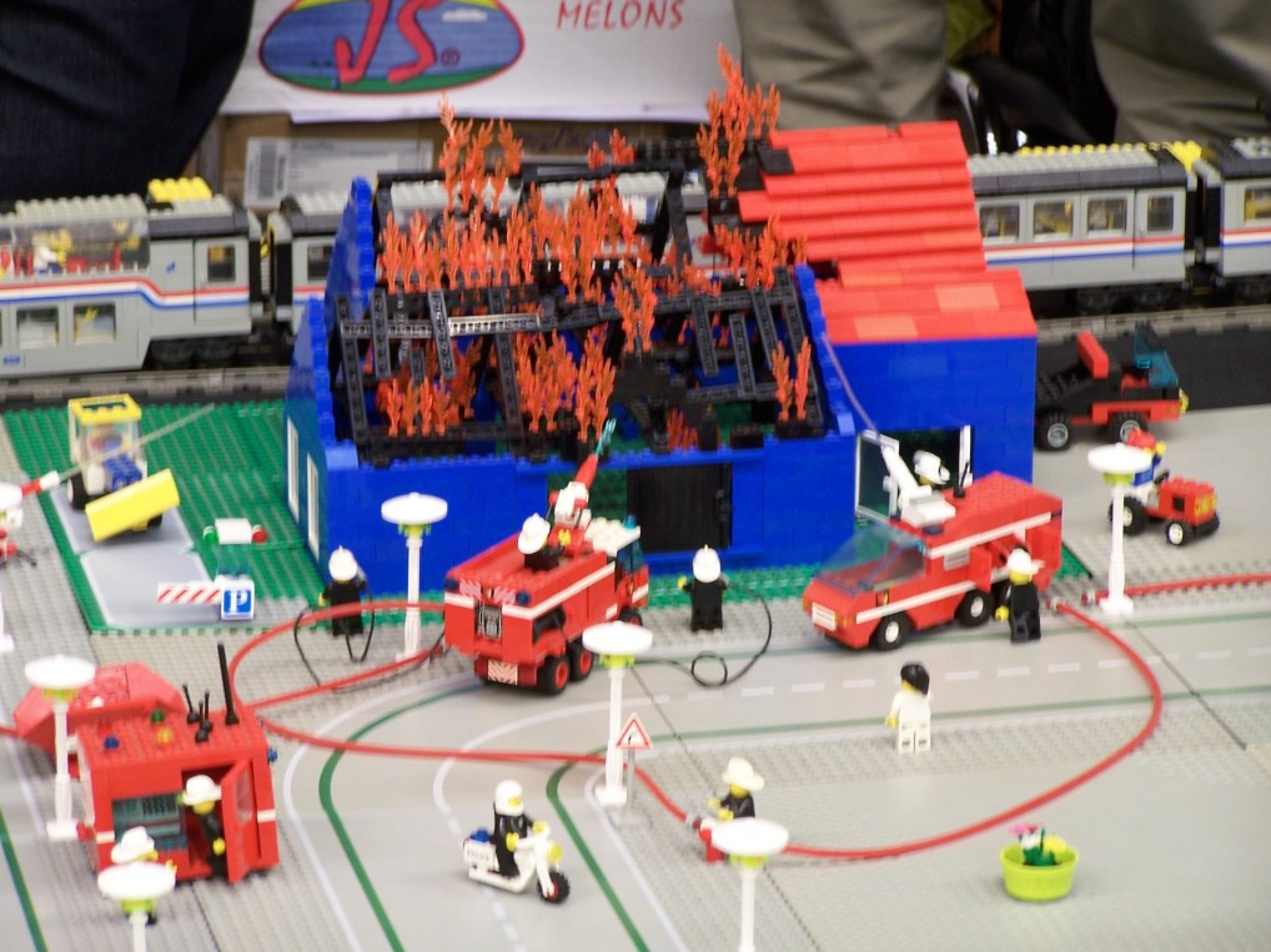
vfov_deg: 8.7
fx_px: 6240
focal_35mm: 170
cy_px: 478
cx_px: 634
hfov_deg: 11.6
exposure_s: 1/2
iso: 80
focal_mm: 28
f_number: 3.2
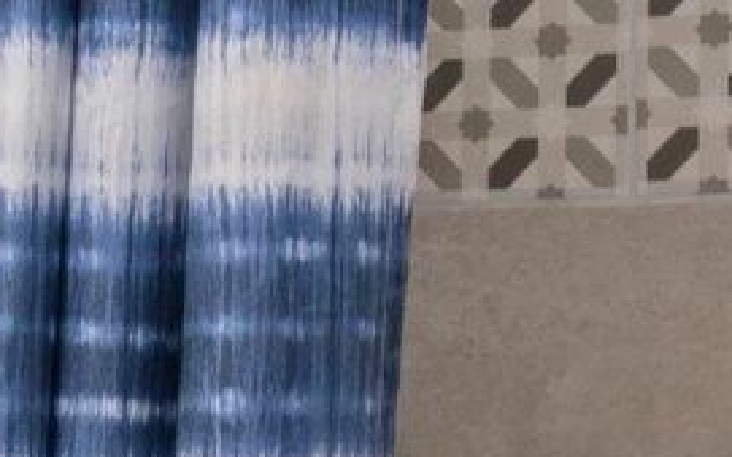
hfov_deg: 11.0
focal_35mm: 185
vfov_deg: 7.0
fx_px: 3688
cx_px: -297
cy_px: 591
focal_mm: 16
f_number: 8
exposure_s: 1/1.25
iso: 320
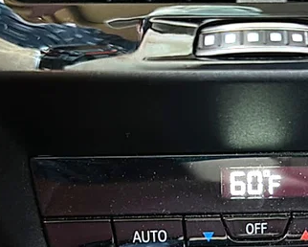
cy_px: 226
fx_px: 483
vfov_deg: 27.5
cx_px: 253
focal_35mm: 53
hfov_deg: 34.1
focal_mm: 6.86
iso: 2000
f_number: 1.78
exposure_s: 1/40
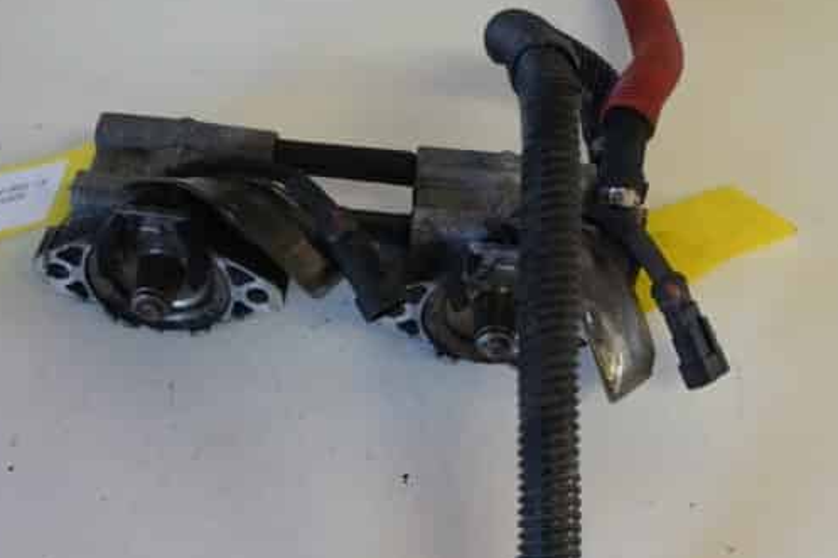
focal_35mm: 68
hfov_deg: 29.7
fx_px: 1582
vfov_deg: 19.9
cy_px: 375
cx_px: 433
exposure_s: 1/60
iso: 1600
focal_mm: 22
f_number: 5
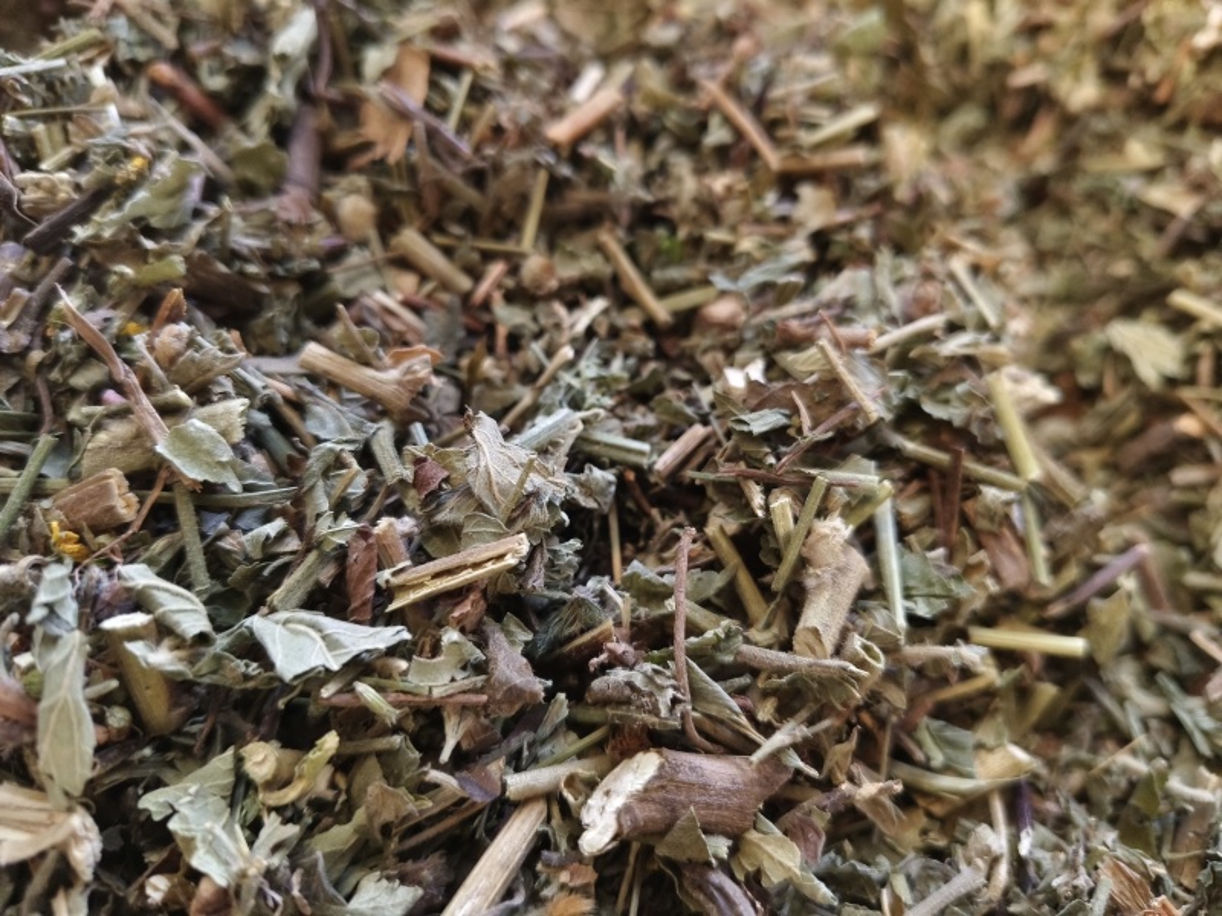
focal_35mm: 23
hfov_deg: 73.9
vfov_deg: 58.9
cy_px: 458
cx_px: 611
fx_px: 812
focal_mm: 5.6
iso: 694
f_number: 1.88
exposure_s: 1/100
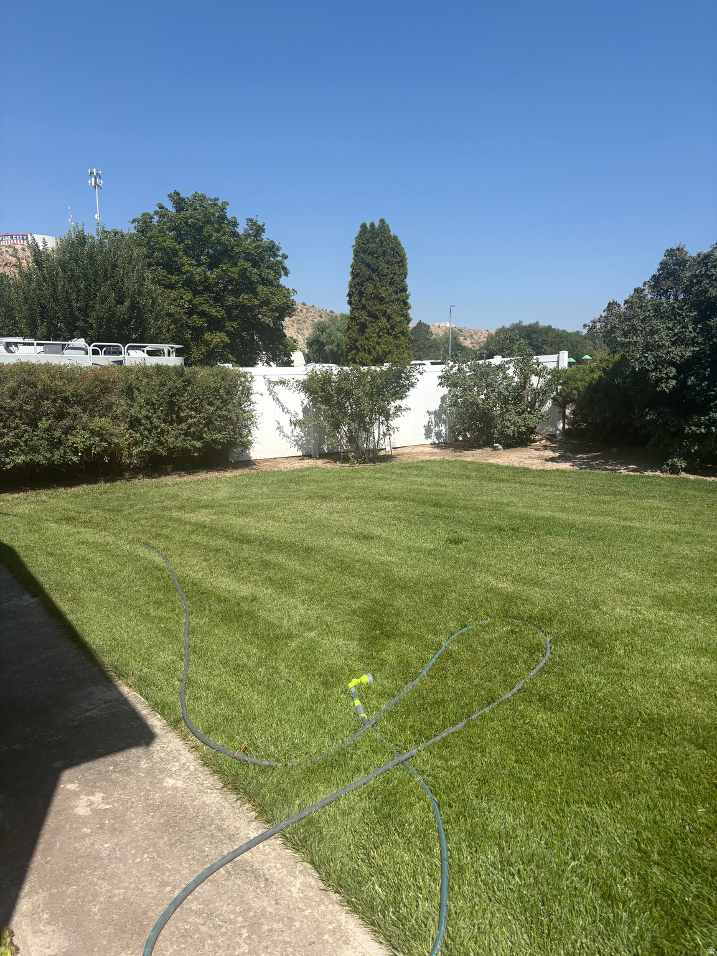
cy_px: 478
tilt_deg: -6.7
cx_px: 358
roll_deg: +1.1
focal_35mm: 26
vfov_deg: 67.3
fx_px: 718
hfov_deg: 53.1
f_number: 1.6
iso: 50
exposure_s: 1/3623
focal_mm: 5.96
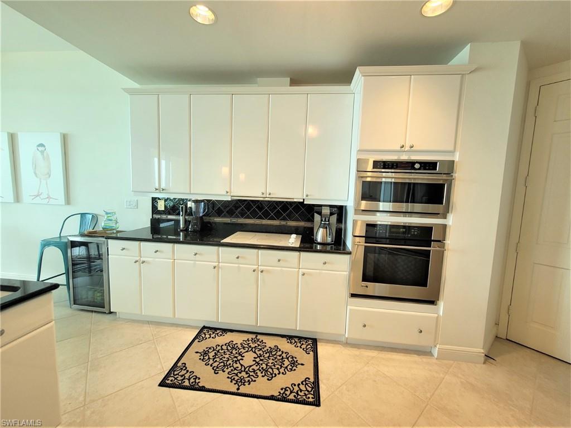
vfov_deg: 89.9
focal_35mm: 13
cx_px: 286
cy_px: 214
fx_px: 214
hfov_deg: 106.2
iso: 80
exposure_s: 1/59
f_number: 2.2
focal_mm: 1.74
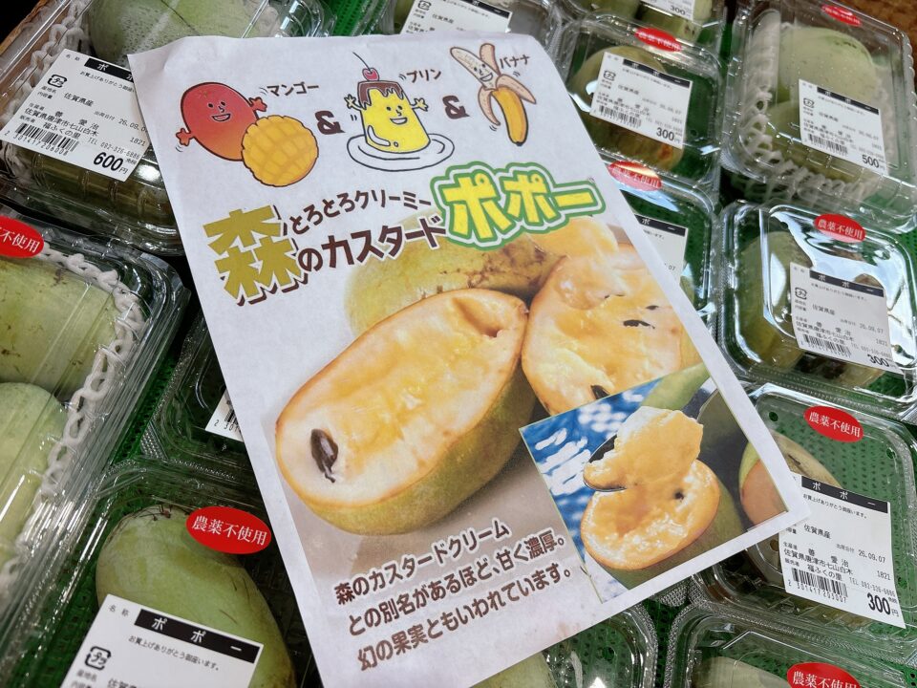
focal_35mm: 26
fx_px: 689
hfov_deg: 67.3
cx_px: 458
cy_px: 344
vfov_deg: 53.1
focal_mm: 5.96
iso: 80
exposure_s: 1/120
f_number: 1.6
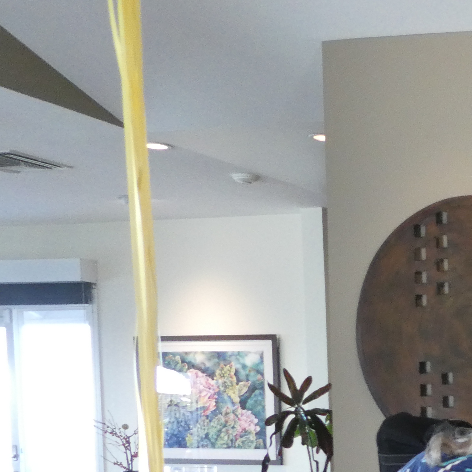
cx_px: 746
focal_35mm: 72
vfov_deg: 22.4
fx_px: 1111
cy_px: 545
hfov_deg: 20.0
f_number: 3.3
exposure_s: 1/60
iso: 250
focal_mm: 4.3
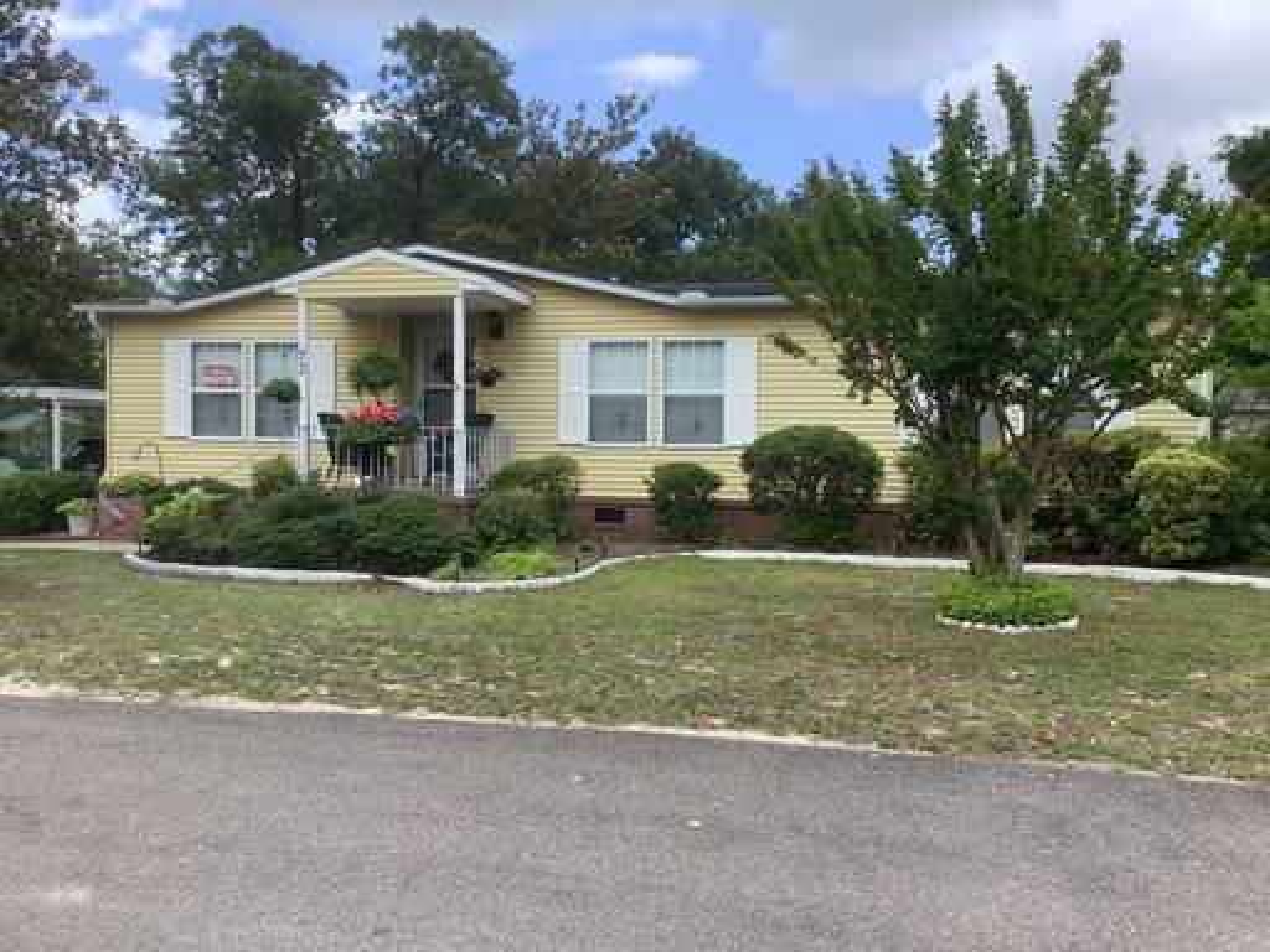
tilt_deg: -2.0
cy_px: 476
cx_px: 635
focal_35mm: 31
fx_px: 1137
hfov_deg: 58.4
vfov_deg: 45.4
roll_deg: -1.1
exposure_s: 1/570
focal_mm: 3.3
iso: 25
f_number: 2.4
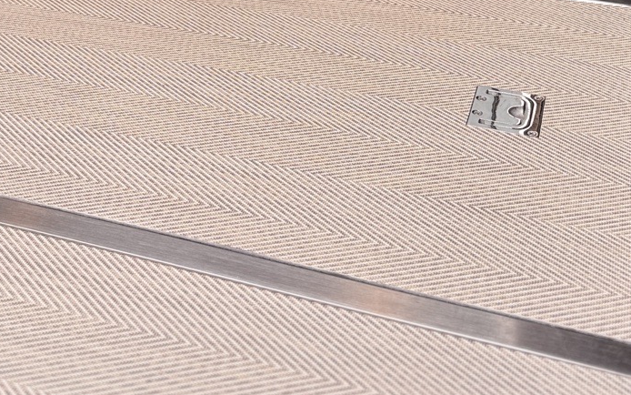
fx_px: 1135
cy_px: -127
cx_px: 152
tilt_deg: -16.7
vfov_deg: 18.3
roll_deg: +2.2
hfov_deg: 30.5
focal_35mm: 66
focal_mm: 6.76
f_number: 1.78
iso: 64
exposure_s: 1/257
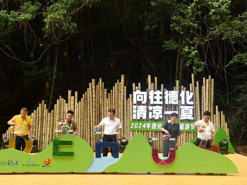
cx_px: 110
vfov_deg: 27.5
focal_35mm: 53
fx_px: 378
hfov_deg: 36.1
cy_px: 93
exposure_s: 1/250
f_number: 5.6
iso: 640
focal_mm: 48
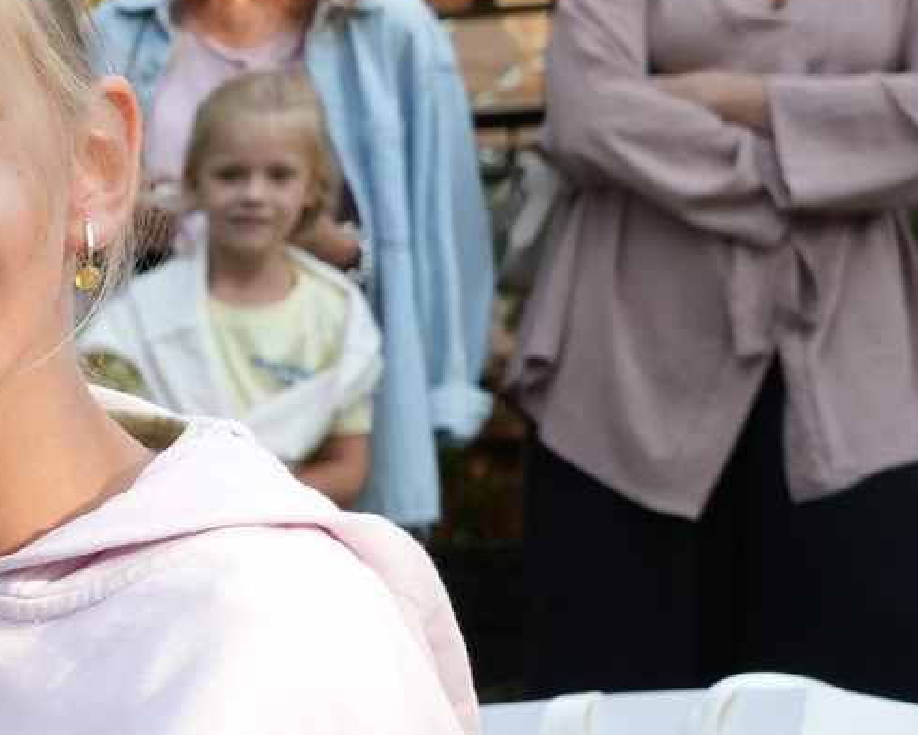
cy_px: 1173
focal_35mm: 151
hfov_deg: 10.8
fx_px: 4105
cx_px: -1324
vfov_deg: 9.9
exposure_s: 1/125
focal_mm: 31
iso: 800
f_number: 6.3
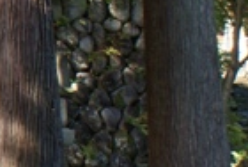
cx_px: -312
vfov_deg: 6.2
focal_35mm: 219
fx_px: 1512
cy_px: -74
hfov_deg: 8.7
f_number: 5.6
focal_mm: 20
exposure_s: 1/50
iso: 100
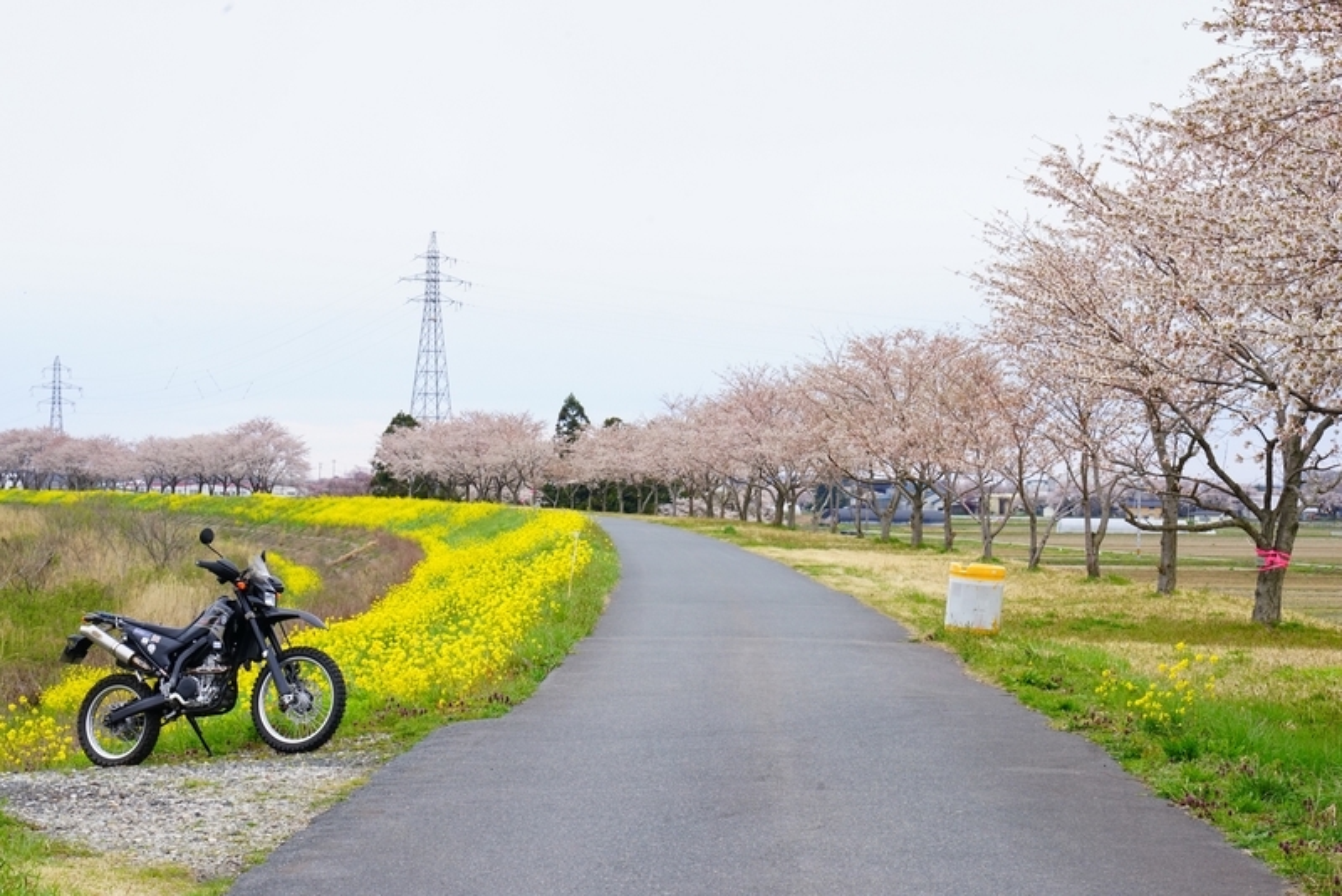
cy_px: 448
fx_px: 3915
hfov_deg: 19.4
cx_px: 671
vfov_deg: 13.1
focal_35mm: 105
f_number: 16
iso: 1000
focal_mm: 105
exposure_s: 1/125
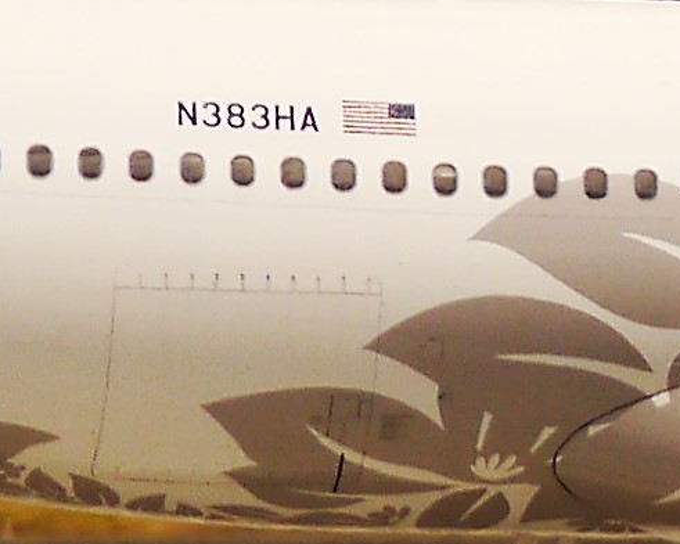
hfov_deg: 1.1
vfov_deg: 0.9
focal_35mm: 1736
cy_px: -277
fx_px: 34945
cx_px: 1096
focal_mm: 105
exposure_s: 1/500
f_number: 5.6
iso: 160
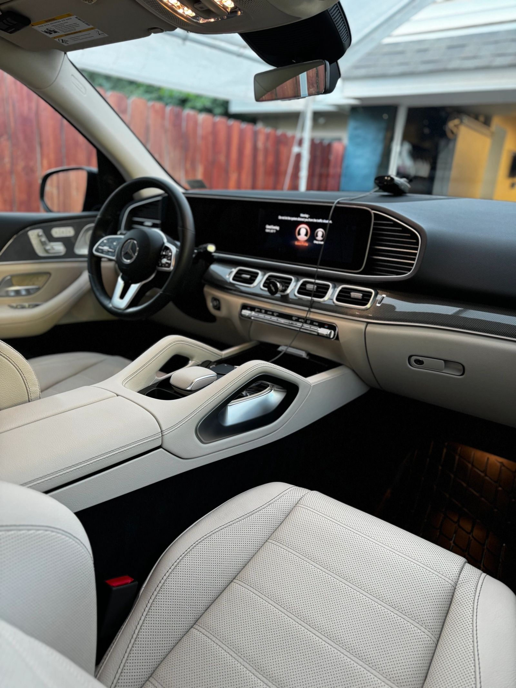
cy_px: 344
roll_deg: -3.9
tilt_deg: -18.2
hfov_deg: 56.8
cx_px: 258
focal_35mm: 24
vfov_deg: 71.6
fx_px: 477
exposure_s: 1/73
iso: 200
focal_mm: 6.76
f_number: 1.78
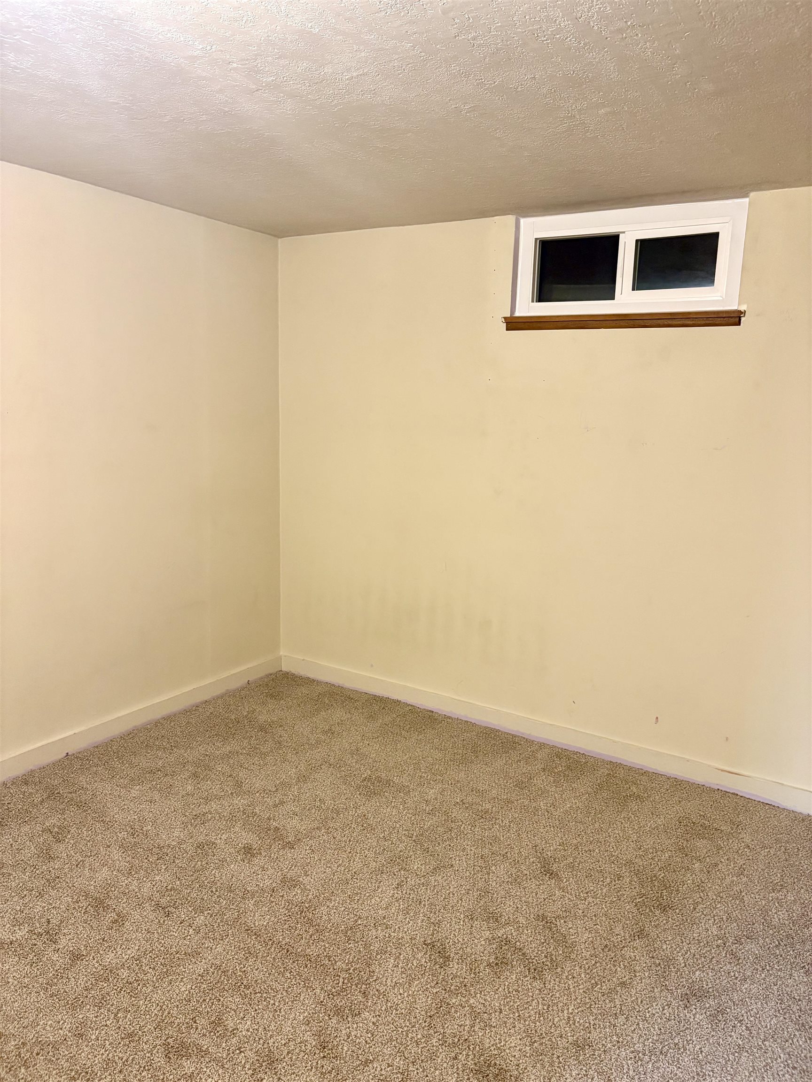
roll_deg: -2.4
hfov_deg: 53.1
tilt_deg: -9.6
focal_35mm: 26
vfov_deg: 67.3
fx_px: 813
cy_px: 541
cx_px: 406
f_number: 1.6
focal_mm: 5.96
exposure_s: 1/60
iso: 400
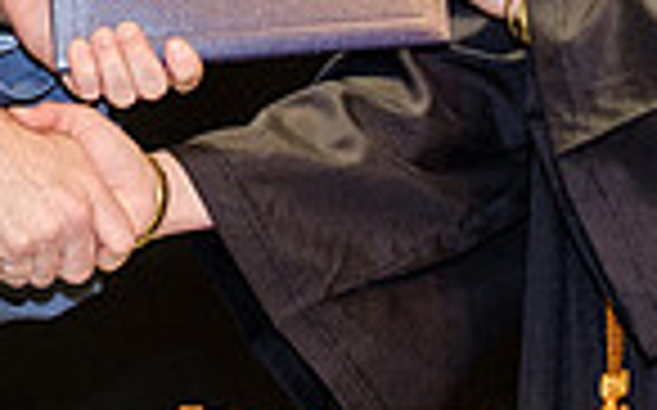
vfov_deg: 5.9
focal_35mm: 220
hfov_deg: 9.5
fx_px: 3936
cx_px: 297
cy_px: -103
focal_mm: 23.4
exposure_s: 1/100
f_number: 4
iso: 1250
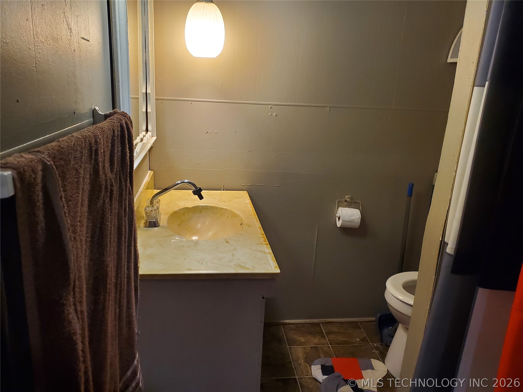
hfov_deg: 67.3
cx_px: 262
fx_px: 393
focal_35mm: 26
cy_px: 196
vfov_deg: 53.1
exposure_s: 1/40
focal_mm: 4.3
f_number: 2.4
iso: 320
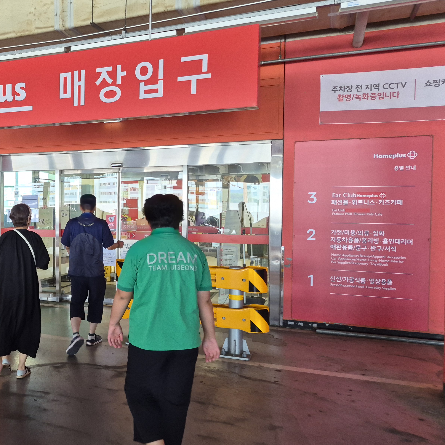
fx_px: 495
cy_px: 220
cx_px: 75
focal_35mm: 34
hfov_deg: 45.4
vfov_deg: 48.4
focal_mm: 5.4
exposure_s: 1/120
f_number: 1.8
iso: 160
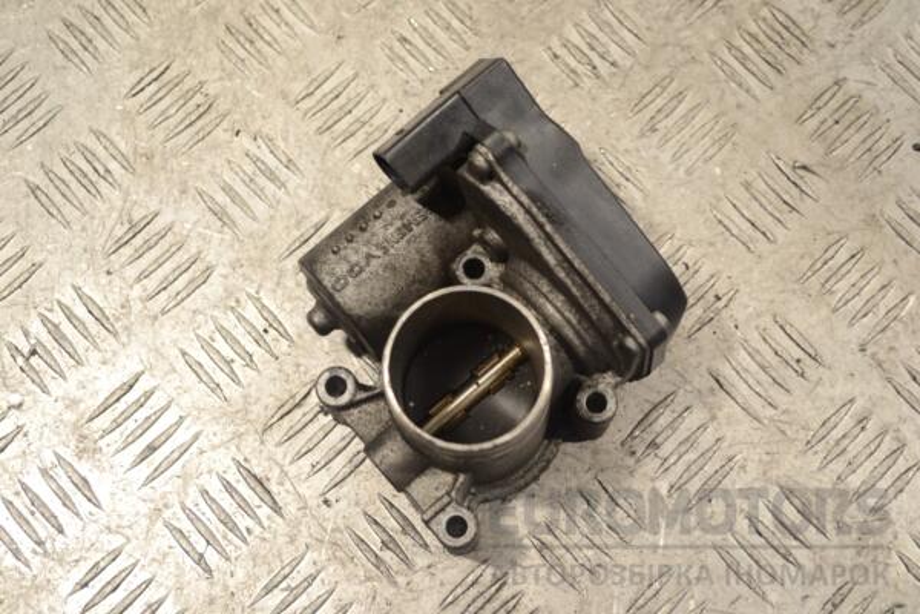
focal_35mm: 51
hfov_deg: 38.9
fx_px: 1303
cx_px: 460
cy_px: 307
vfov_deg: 26.5
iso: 125
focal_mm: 34
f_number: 5
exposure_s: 1/30
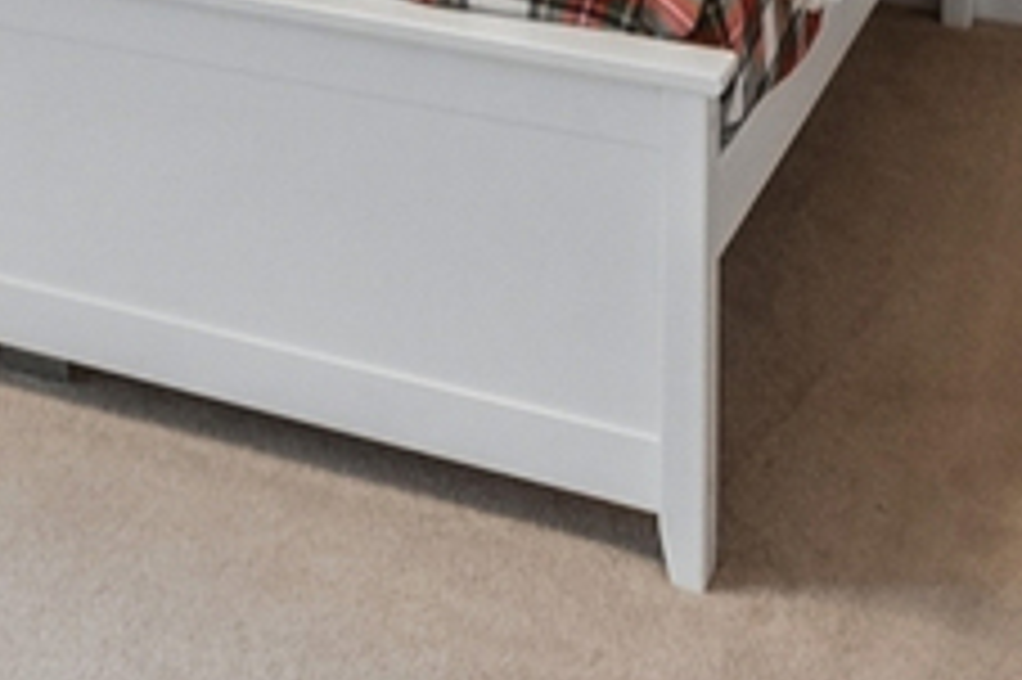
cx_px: -493
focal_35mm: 93
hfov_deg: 19.3
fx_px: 2638
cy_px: -833
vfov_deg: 12.3
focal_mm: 13
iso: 400
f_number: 8
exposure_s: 1/4
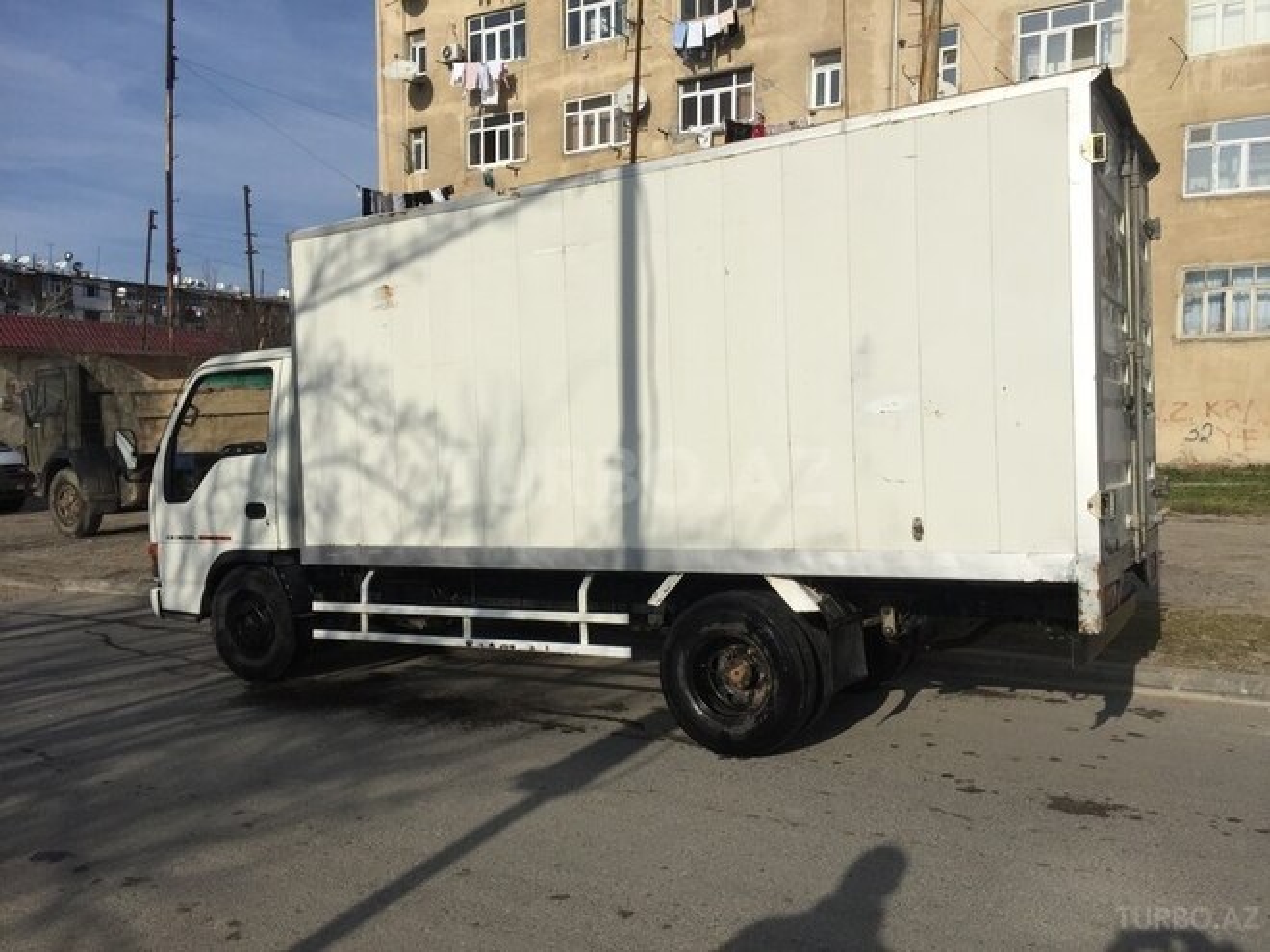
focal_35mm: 29
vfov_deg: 48.2
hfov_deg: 61.7
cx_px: 635
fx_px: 1064
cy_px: 476
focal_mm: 4.15
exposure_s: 1/4405
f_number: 2.2
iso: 32
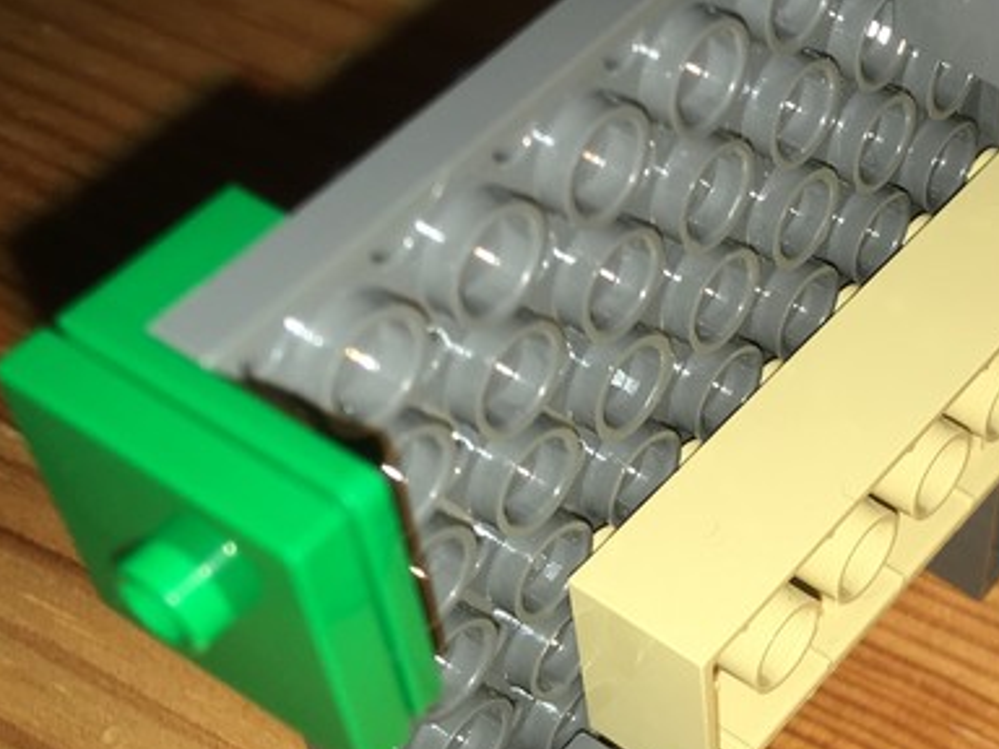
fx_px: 1962
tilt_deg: -54.1
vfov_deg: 21.5
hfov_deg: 27.5
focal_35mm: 68
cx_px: 913
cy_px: 498
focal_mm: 4.15
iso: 25
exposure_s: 1/145
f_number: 2.2
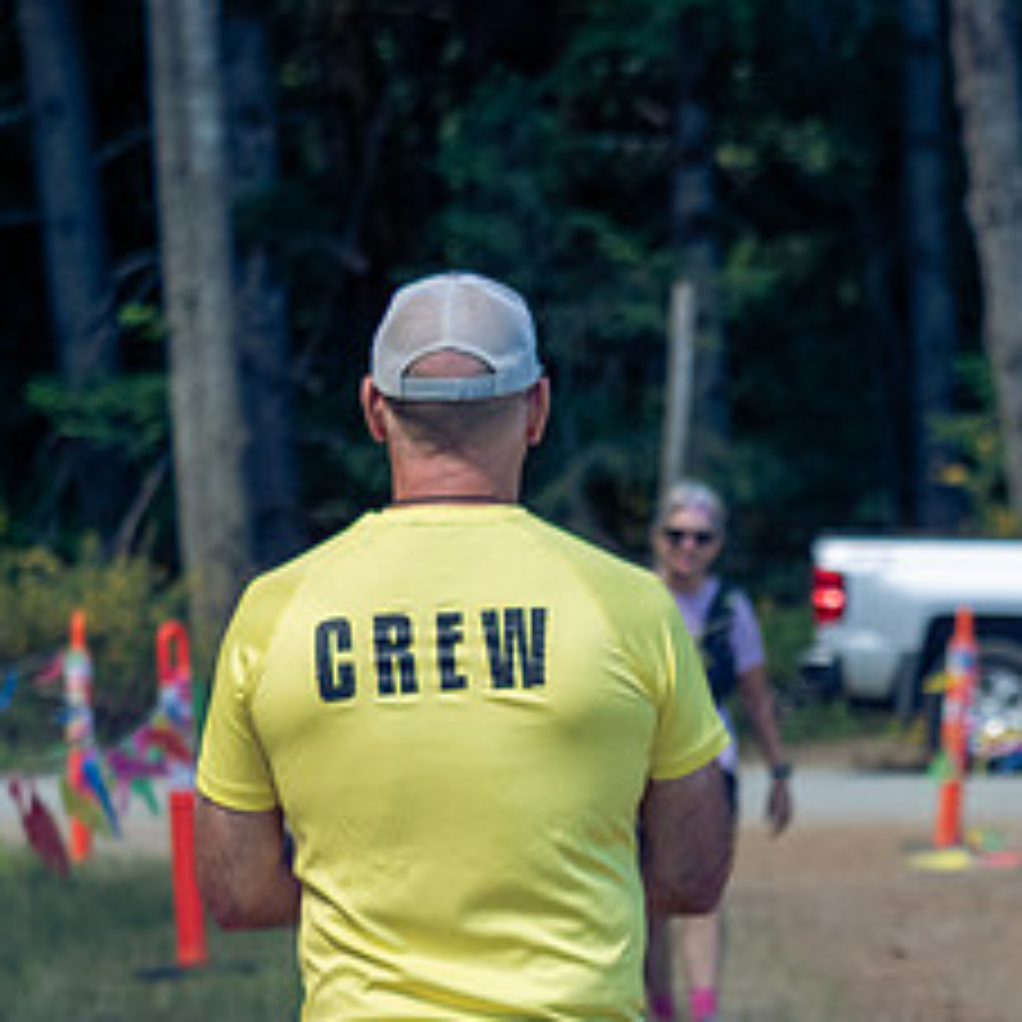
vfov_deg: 7.1
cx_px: 1180
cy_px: 786
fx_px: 8284
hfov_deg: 7.0
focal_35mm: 248
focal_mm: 55
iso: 640
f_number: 2.8
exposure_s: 1/2000
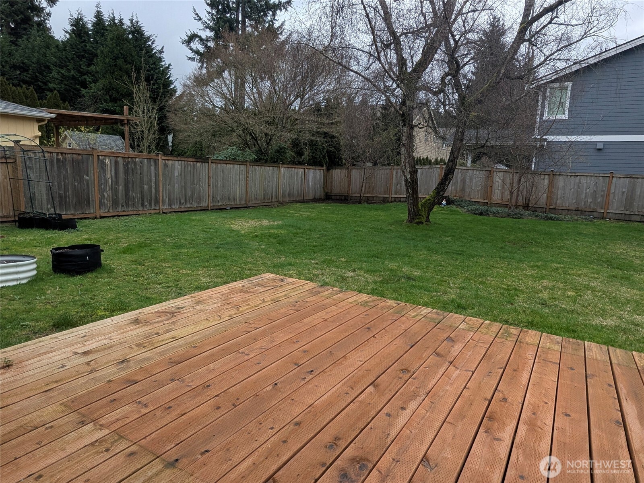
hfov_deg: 94.5
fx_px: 298
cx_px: 322
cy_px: 242
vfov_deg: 78.1
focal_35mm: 16
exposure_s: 1/233
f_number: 2.2
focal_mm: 2.22
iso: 44
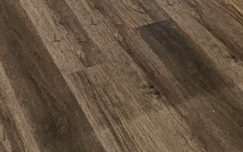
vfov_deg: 10.4
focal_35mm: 93
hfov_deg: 21.6
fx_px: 616
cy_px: -292
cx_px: 232
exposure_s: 1/60
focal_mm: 2.2
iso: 250
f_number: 2.2
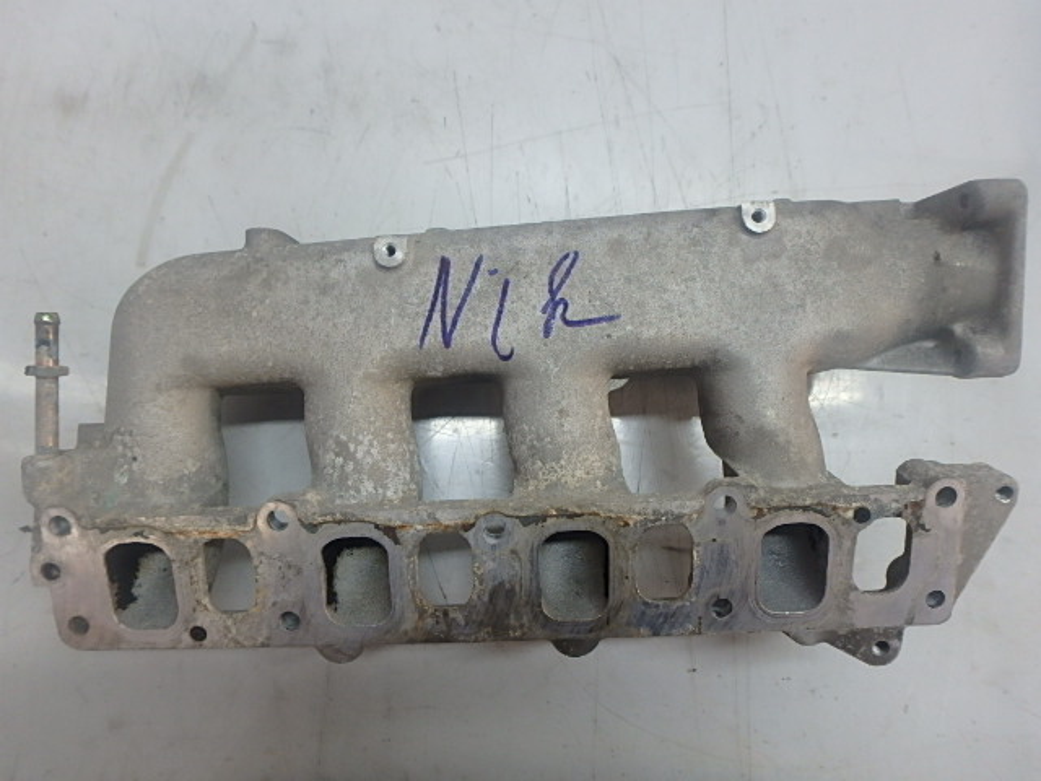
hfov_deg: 79.0
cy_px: 390
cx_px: 520
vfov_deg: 63.4
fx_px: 632
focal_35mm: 21
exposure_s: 1/40
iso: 200
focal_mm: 3.7
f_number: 3.5
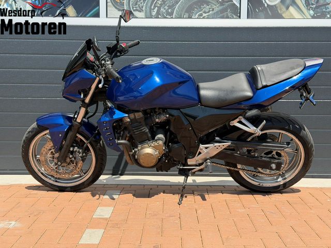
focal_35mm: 48
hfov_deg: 39.7
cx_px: 166
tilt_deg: -5.0
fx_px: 459
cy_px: 124
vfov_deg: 30.3
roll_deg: -0.2
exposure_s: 1/3096
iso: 80
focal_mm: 6.76
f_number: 1.78
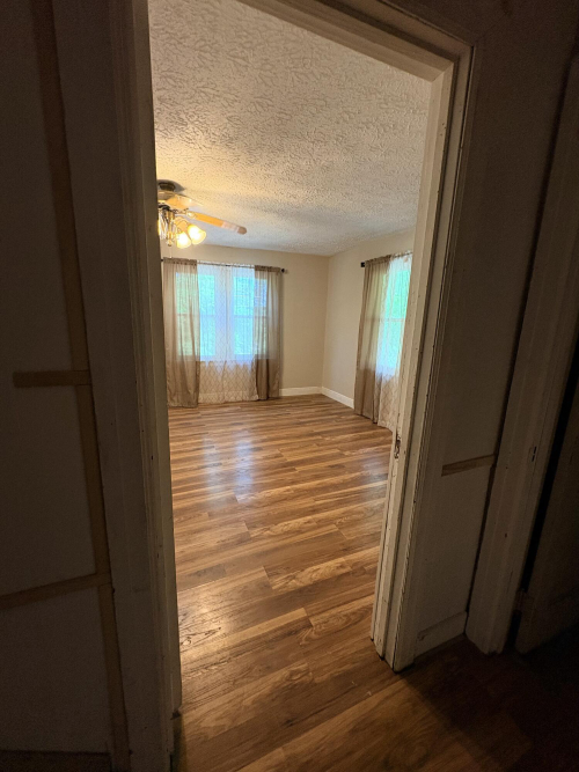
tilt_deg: -10.9
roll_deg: -1.7
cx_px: 290
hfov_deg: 85.7
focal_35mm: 14
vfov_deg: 102.1
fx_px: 312
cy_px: 386
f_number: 2.2
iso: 400
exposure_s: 1/60
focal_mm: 2.22
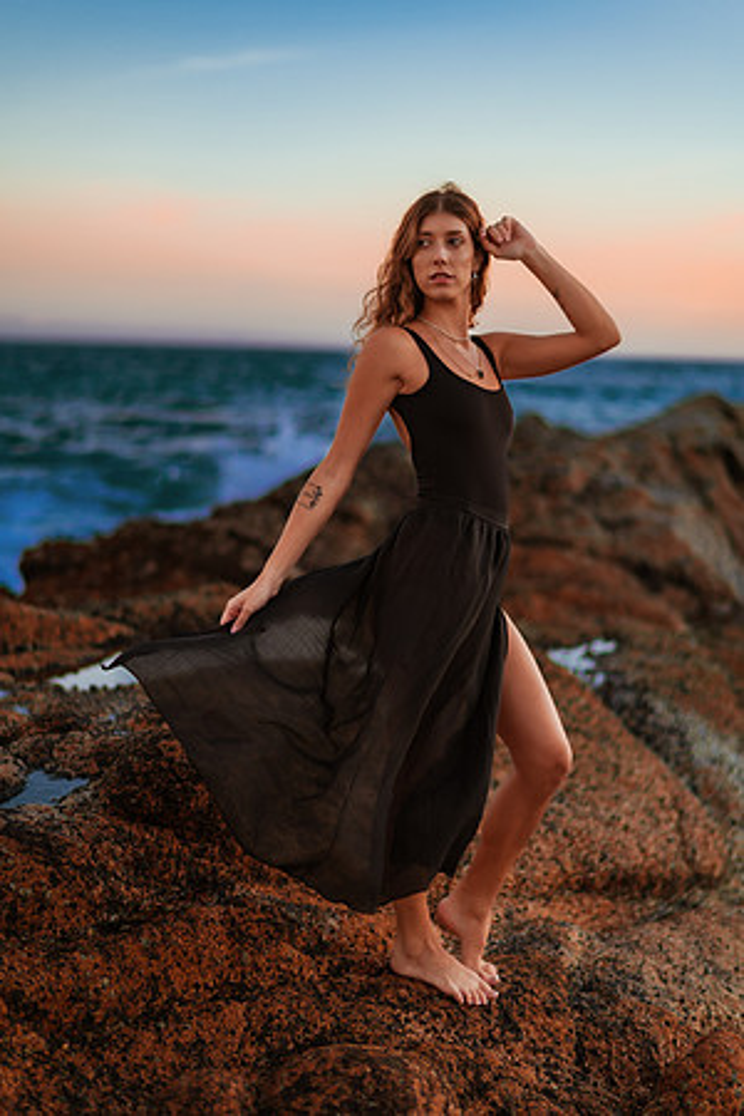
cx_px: 372
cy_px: 558
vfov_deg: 34.5
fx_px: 1798
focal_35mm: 58
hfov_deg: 23.4
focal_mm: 58
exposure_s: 1/320
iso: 100
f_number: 1.4
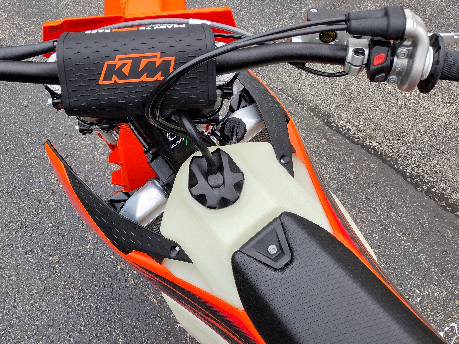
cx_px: 164
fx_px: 491
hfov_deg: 49.5
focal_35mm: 37
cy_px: 124
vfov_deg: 38.4
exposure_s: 1/429
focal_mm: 4.71
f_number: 1.7
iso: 100
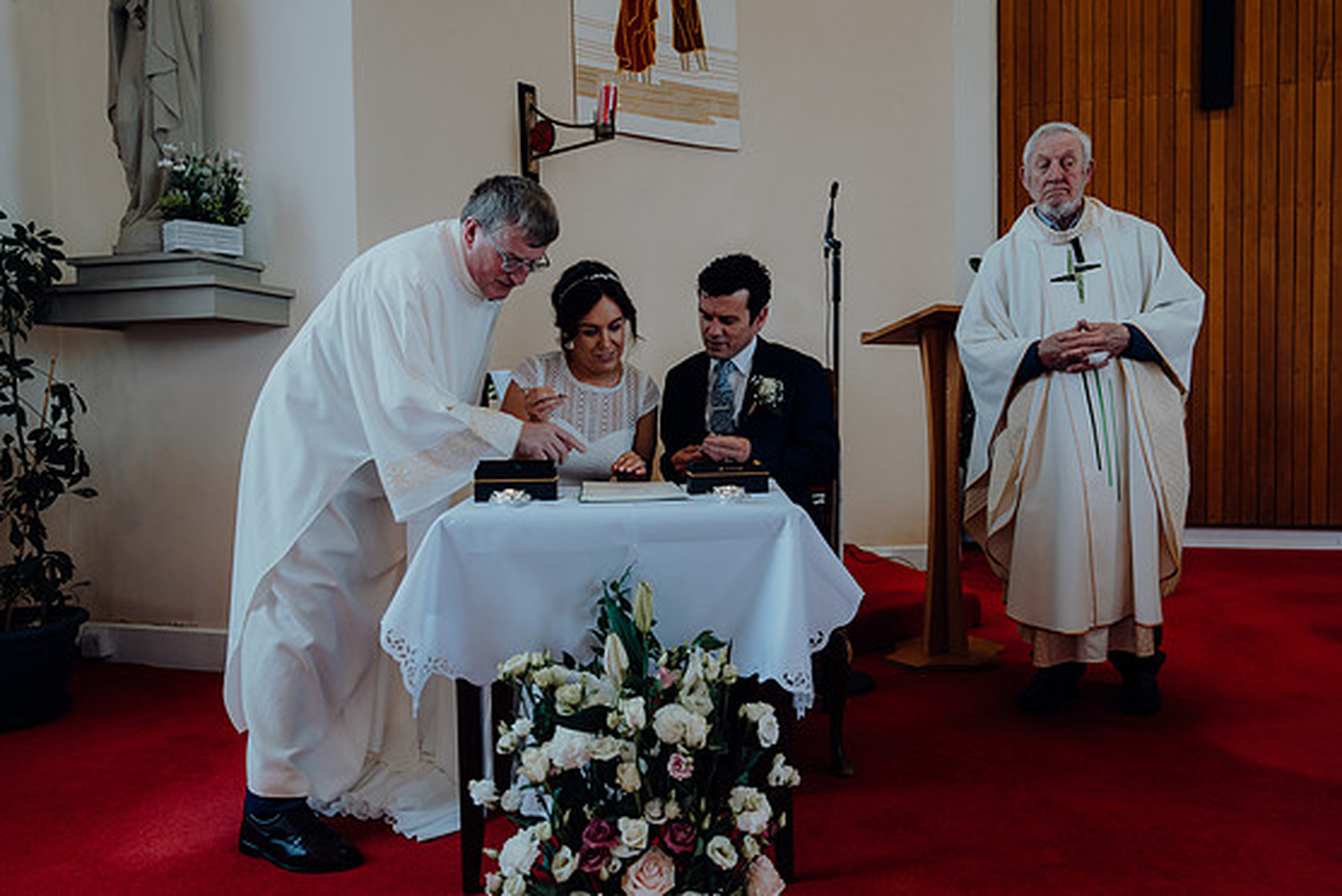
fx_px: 932
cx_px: 684
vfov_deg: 51.3
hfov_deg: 71.5
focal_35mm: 25
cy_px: 432
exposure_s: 1/200
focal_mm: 24
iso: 400
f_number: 2.8
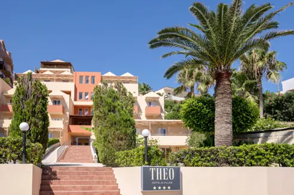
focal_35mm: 31
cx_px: 147
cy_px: 98
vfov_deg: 42.2
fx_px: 253
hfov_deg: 60.3
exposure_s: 1/1250
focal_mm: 31
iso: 250
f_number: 7.1
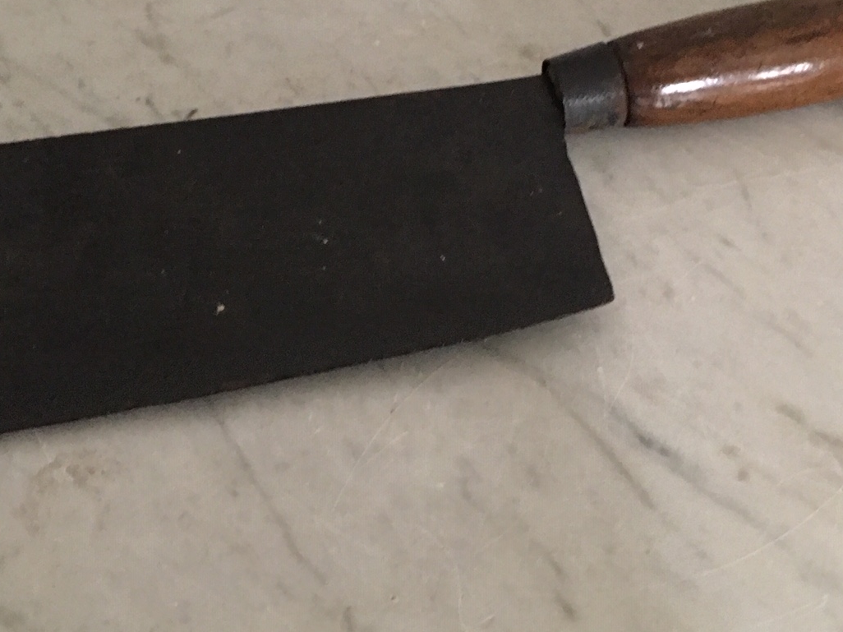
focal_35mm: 57
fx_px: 1388
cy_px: 182
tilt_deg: -45.8
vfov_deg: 25.4
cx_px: 446
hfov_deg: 33.8
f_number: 2.2
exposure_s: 1/4
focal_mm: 4.15
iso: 100
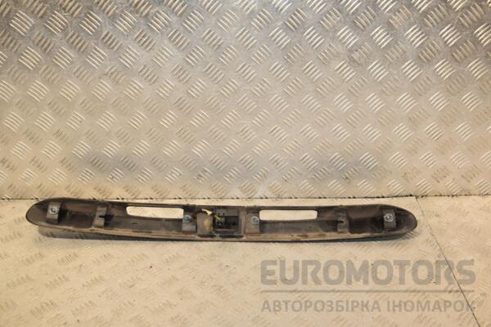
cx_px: 246
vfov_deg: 35.5
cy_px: 164
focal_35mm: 38
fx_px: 511
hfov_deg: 51.3
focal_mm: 25
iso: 800
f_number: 7.1
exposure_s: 1/200
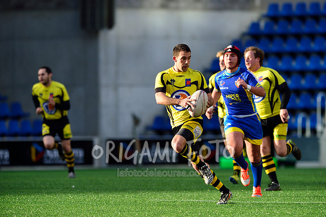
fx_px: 3804
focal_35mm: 420
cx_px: 163
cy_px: 108
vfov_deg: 3.3
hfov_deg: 4.9
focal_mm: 420
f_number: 5
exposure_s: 1/1250
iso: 400
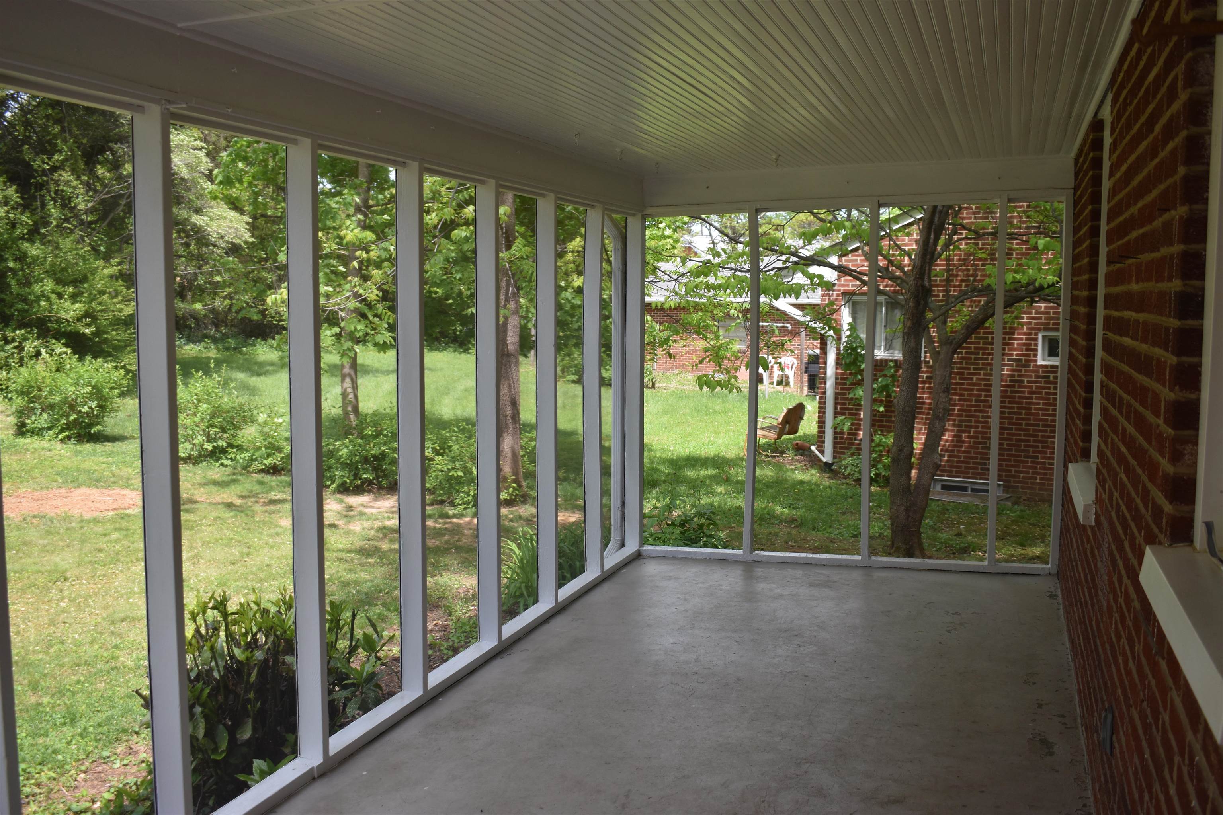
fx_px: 1172
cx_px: 612
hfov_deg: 55.1
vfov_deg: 38.4
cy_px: 408
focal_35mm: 34
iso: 250
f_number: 5.6
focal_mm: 23
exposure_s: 1/250
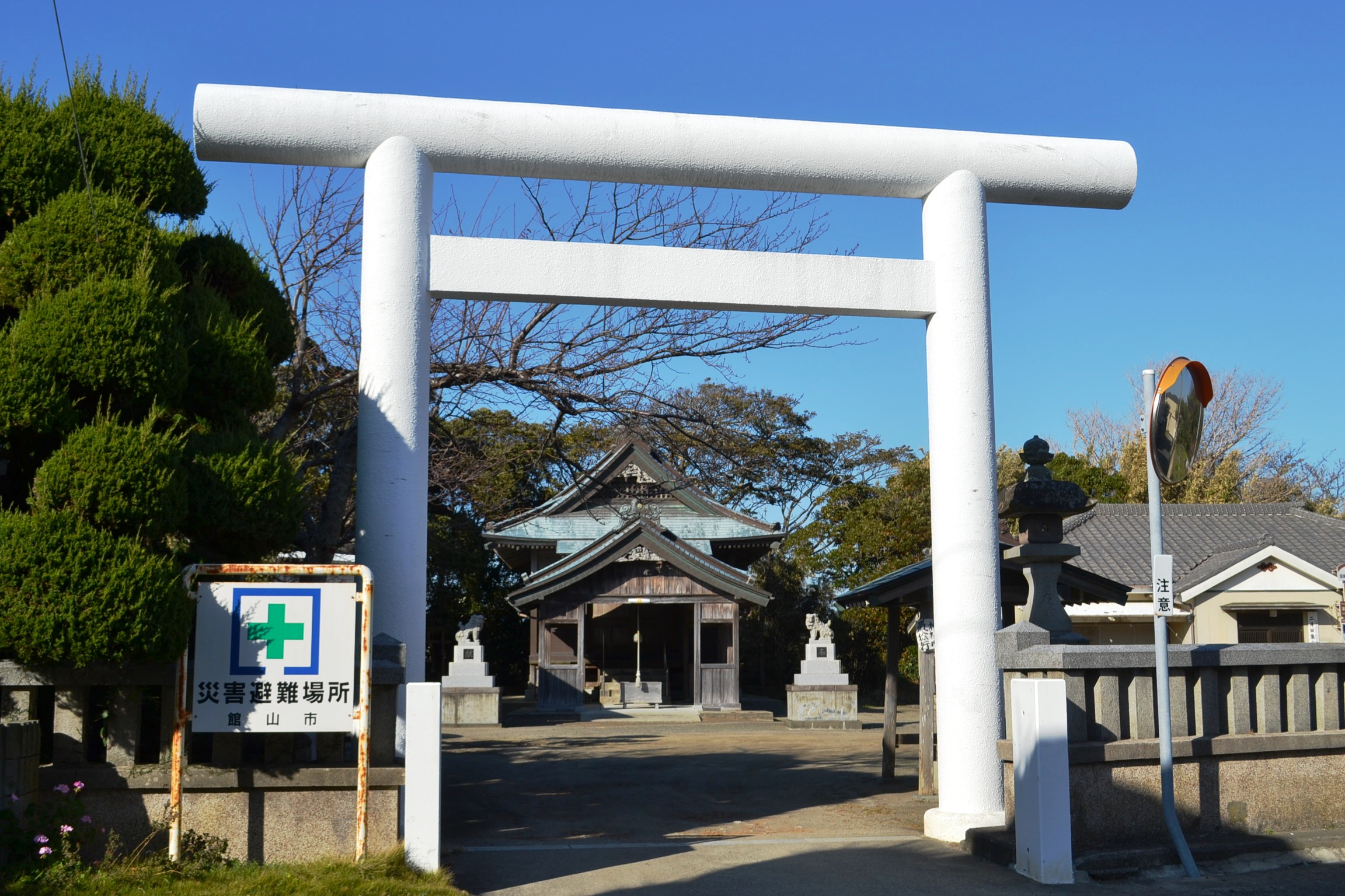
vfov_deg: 34.2
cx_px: 672
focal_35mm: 39
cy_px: 448
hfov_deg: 49.6
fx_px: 1457
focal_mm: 26
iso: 100
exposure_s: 1/320
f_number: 9
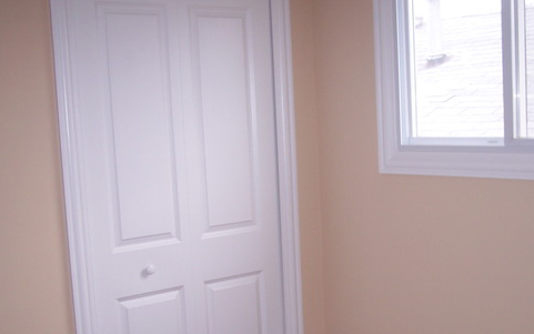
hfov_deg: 36.8
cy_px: 227
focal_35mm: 55
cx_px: 300
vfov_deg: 23.4
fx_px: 801
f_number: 2.8
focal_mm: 8
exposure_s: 1/60
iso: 100
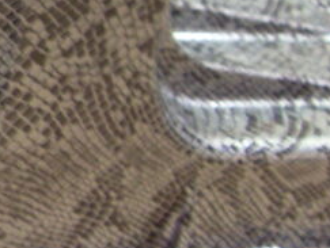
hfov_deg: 15.6
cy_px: -30
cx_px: -178
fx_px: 1098
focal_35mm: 115
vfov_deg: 12.7
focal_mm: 6.3
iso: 200
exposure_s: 1/15
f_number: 2.8
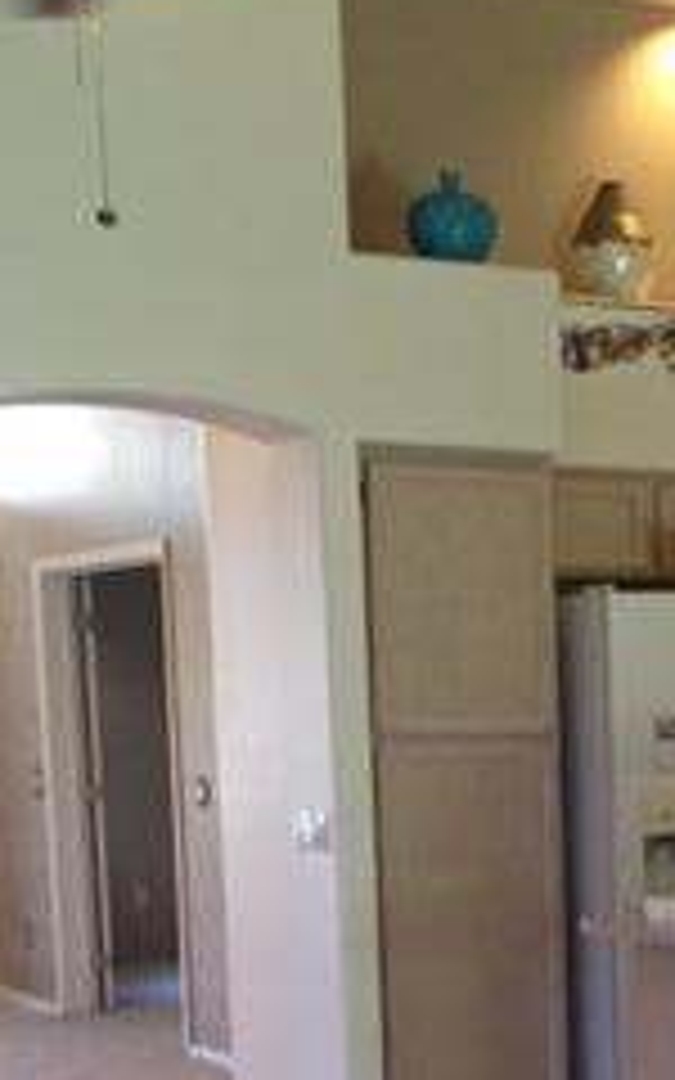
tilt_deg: -7.4
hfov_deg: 15.6
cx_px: 684
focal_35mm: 82
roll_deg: +0.8
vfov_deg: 24.3
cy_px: 1022
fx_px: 2414
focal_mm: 4.15
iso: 160
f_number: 2.2
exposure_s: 1/30
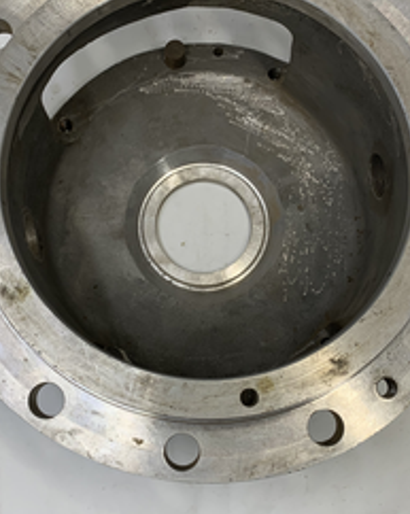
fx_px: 638
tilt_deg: -81.5
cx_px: 193
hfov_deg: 35.6
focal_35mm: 42
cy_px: 282
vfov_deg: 43.8
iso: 40
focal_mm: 4.25
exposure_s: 1/122
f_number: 1.8
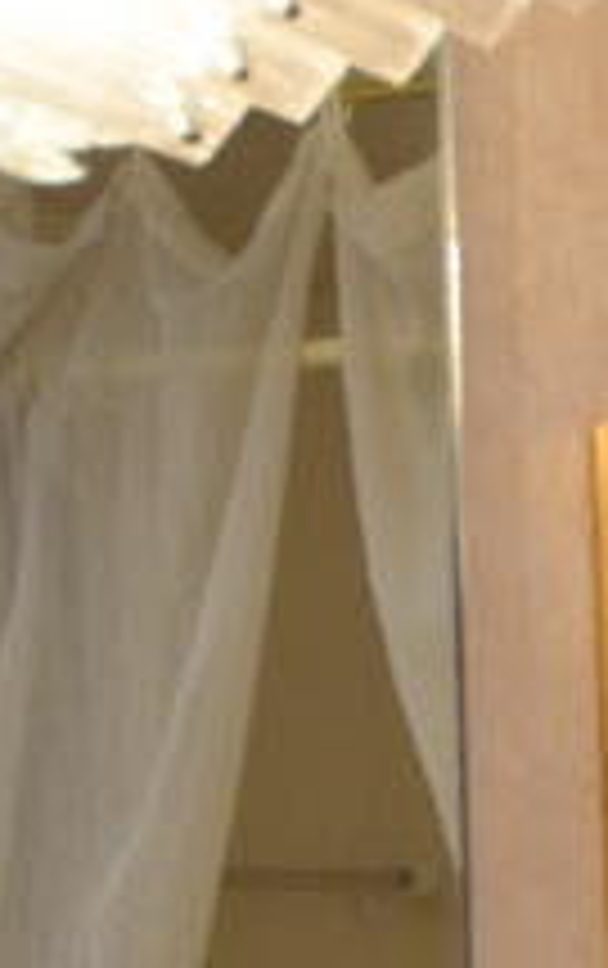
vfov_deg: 23.7
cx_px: 1750
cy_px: 860
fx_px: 2246
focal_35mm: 85
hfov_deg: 11.0
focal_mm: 10
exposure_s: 1/50
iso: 400
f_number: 3.5
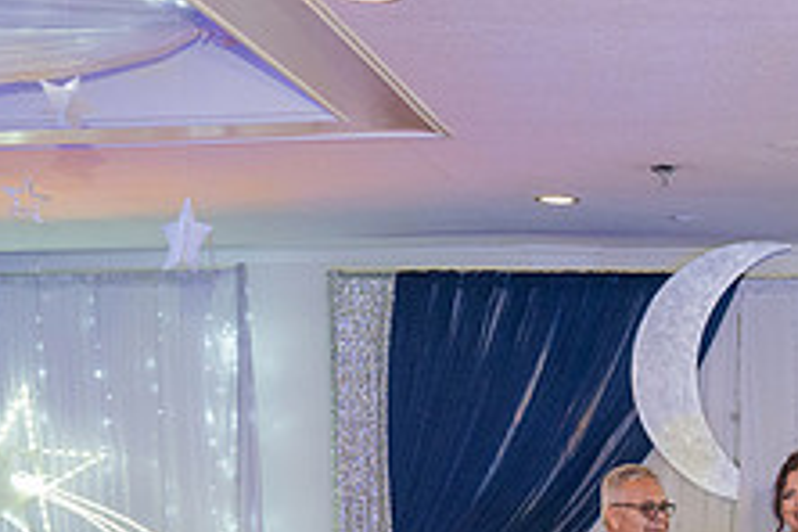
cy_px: 602
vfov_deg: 15.3
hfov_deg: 21.7
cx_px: 945
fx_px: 1928
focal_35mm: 87
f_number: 2.8
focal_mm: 24
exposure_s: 1/200
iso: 1250
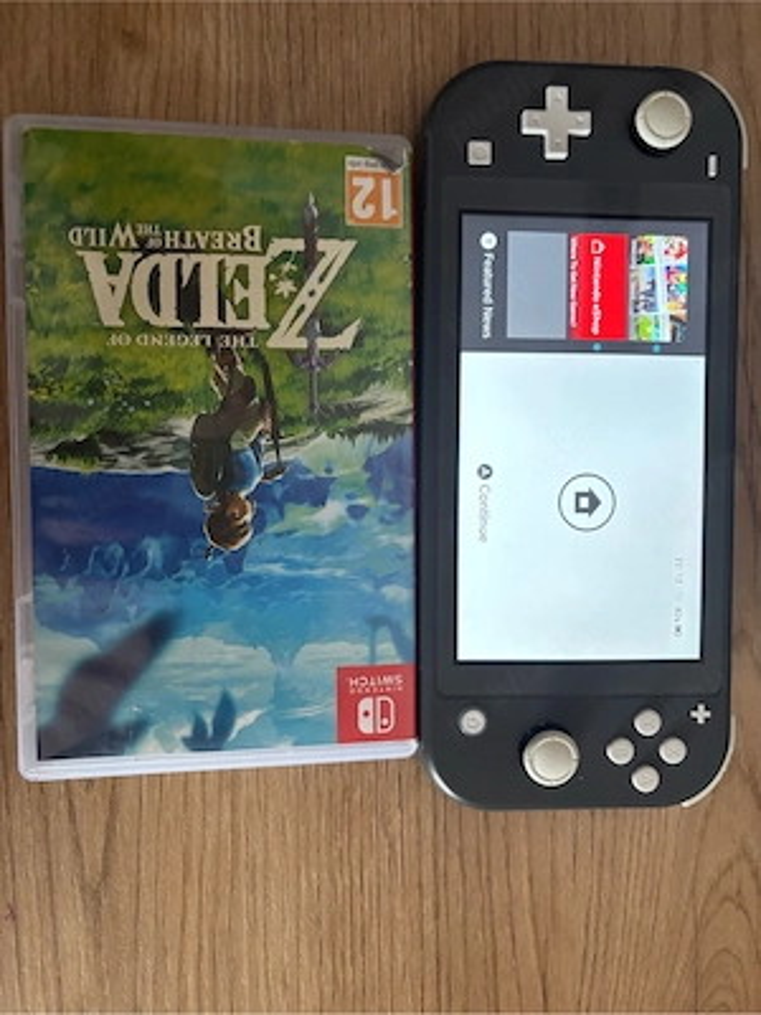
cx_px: 380
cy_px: 508
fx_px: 762
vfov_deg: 67.3
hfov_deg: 53.1
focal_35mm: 26
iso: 500
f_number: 1.6
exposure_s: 1/55
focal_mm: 5.96
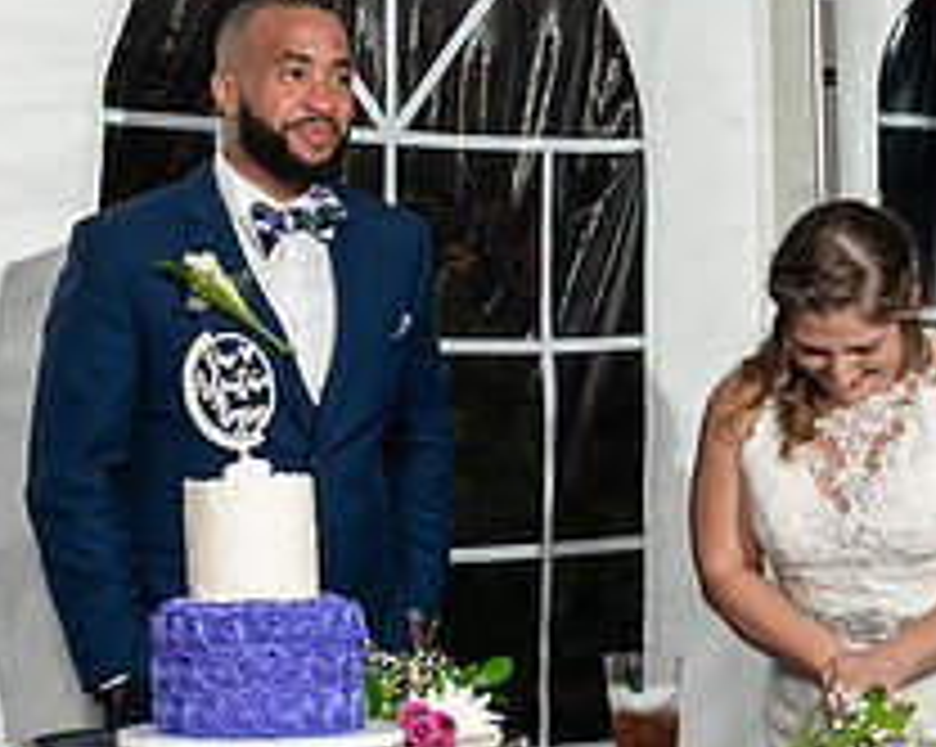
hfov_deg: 15.9
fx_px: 3266
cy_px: 304
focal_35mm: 118
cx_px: -40
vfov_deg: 13.0
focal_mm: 45
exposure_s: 1/200
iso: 1600
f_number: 5.6
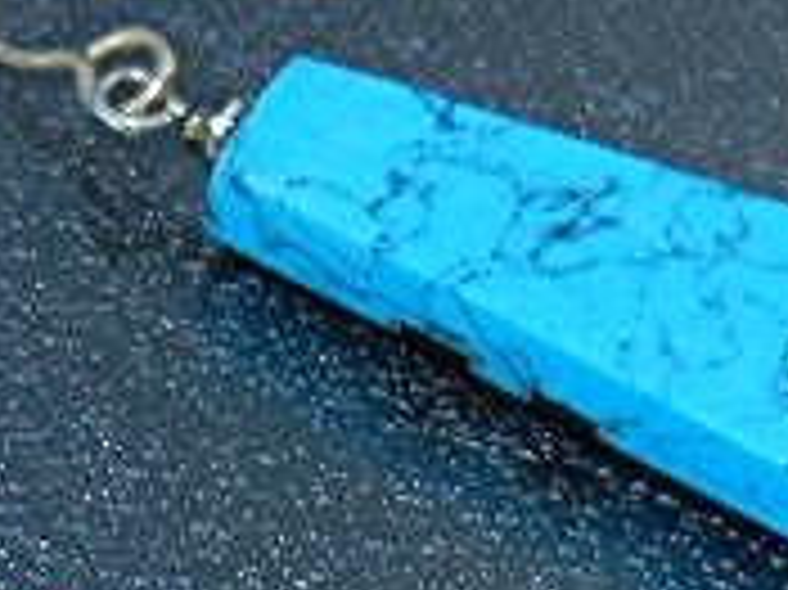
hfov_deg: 9.2
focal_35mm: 216
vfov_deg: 6.8
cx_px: 311
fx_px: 4914
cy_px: 572
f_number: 4
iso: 278
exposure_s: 1/30
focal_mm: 10.6
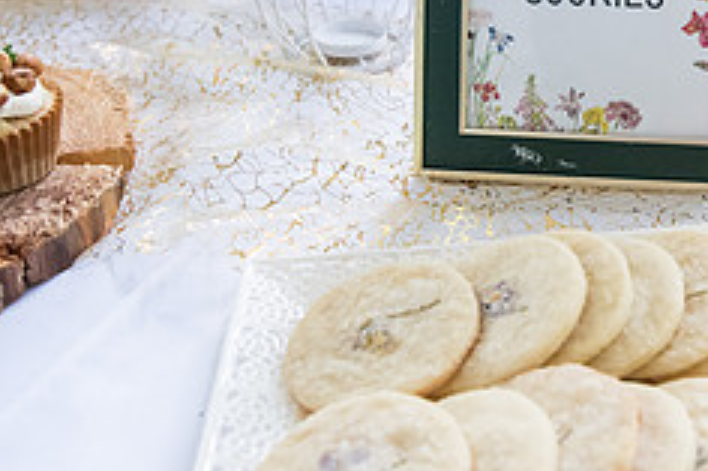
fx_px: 1159
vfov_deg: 22.5
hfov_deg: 32.1
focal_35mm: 59
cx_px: 654
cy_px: 68
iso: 2500
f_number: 4
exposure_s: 1/320
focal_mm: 24
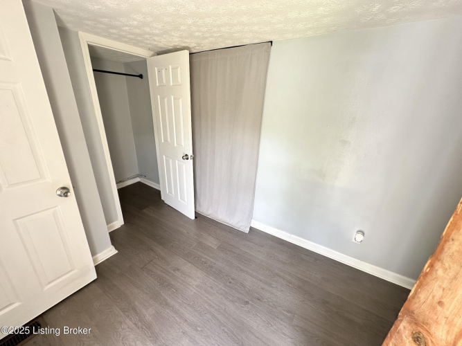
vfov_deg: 85.7
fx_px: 187
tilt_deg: -19.4
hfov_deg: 102.1
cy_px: 173
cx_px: 231
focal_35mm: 14
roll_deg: -2.8
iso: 125
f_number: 2.2
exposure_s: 1/99
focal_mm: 2.22
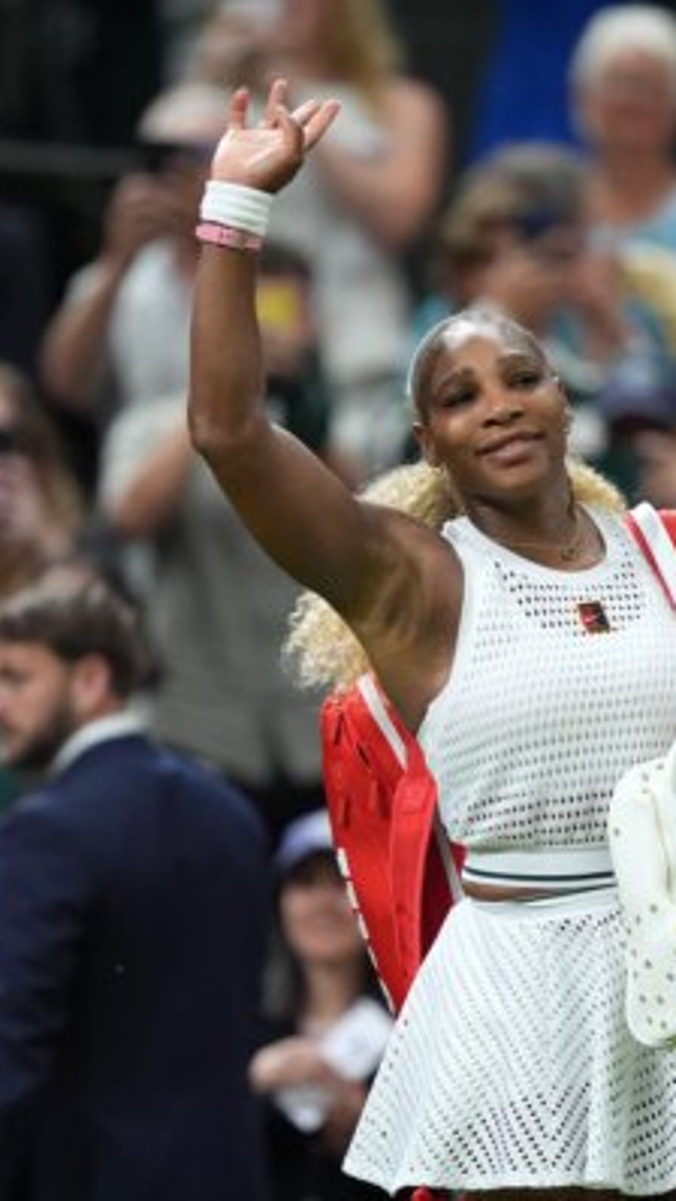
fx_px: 20131
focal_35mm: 632
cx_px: 546
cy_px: 600
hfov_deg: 1.9
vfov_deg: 3.4
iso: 4000
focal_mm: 400
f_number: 2.8
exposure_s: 1/2000
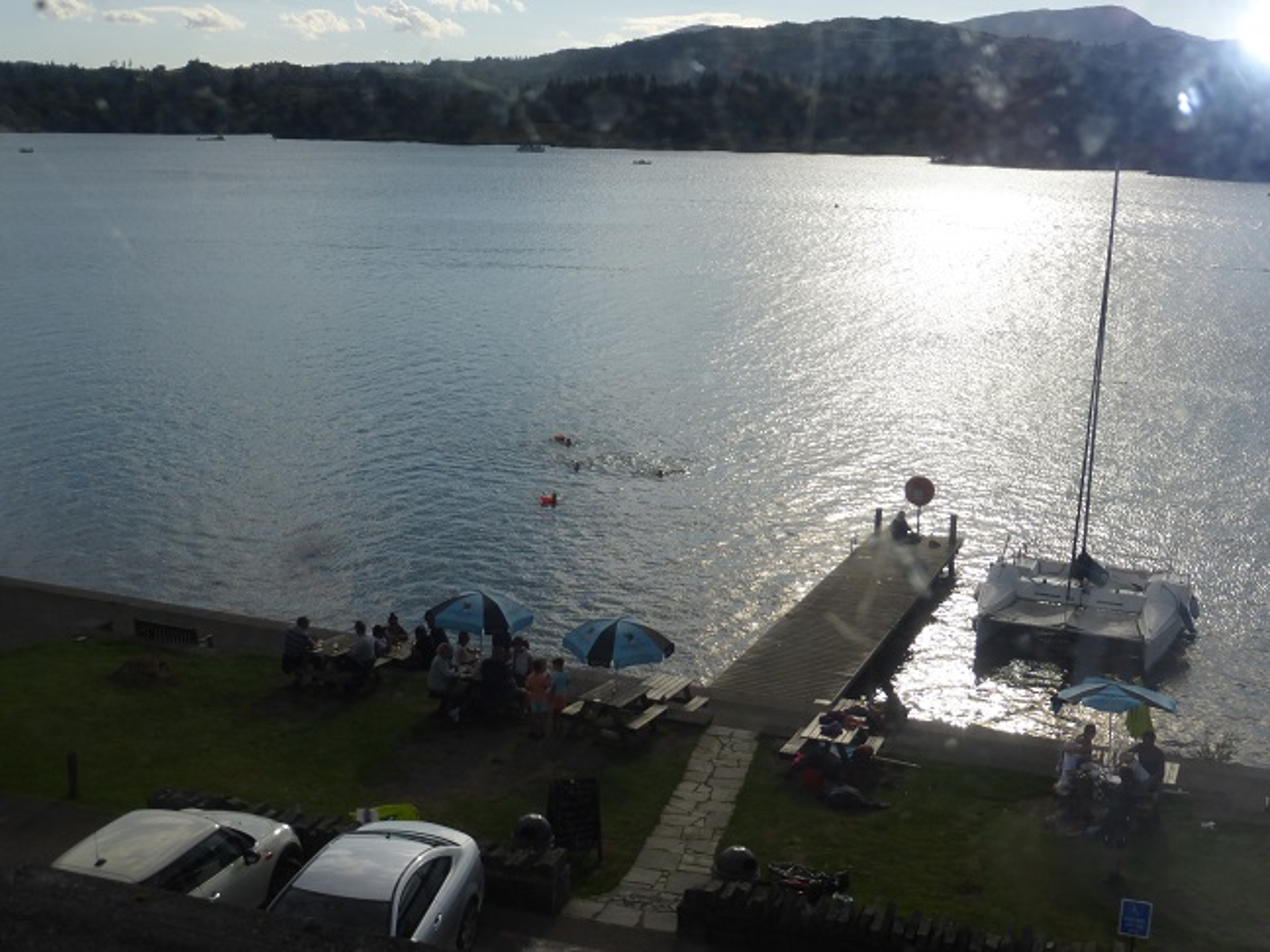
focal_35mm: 41
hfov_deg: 45.8
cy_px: 476
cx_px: 635
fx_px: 1504
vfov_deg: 35.1
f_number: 3.9
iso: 100
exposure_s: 1/1600
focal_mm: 7.4
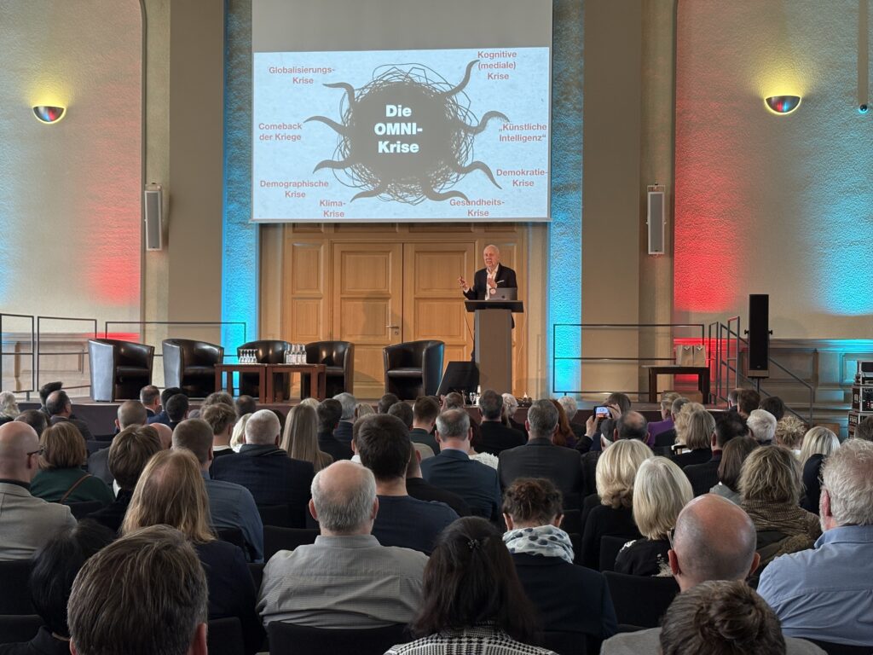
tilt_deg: +1.2
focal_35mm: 52
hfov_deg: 36.8
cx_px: 436
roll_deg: +0.3
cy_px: 328
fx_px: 1311
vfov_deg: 28.0
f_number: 1.6
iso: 64
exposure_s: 1/50
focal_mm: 5.96
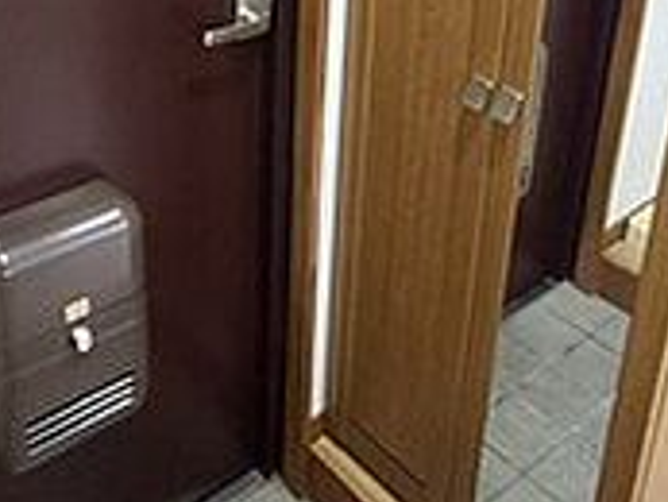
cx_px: 286
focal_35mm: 48
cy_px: -19
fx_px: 927
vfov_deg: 28.2
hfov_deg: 39.5
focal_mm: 1.74
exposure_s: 1/25
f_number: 2.2
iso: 400
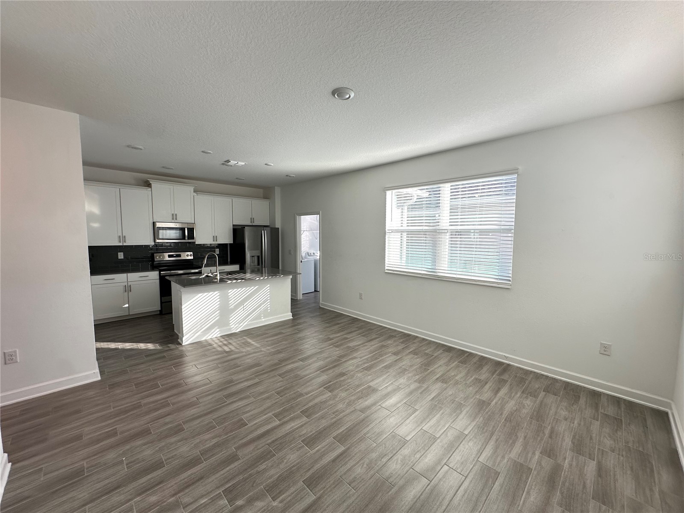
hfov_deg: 102.1
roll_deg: -0.3
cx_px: 342
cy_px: 256
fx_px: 277
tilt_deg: -4.8
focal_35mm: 14
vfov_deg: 85.7
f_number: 2.2
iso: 80
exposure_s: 1/120
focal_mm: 2.22
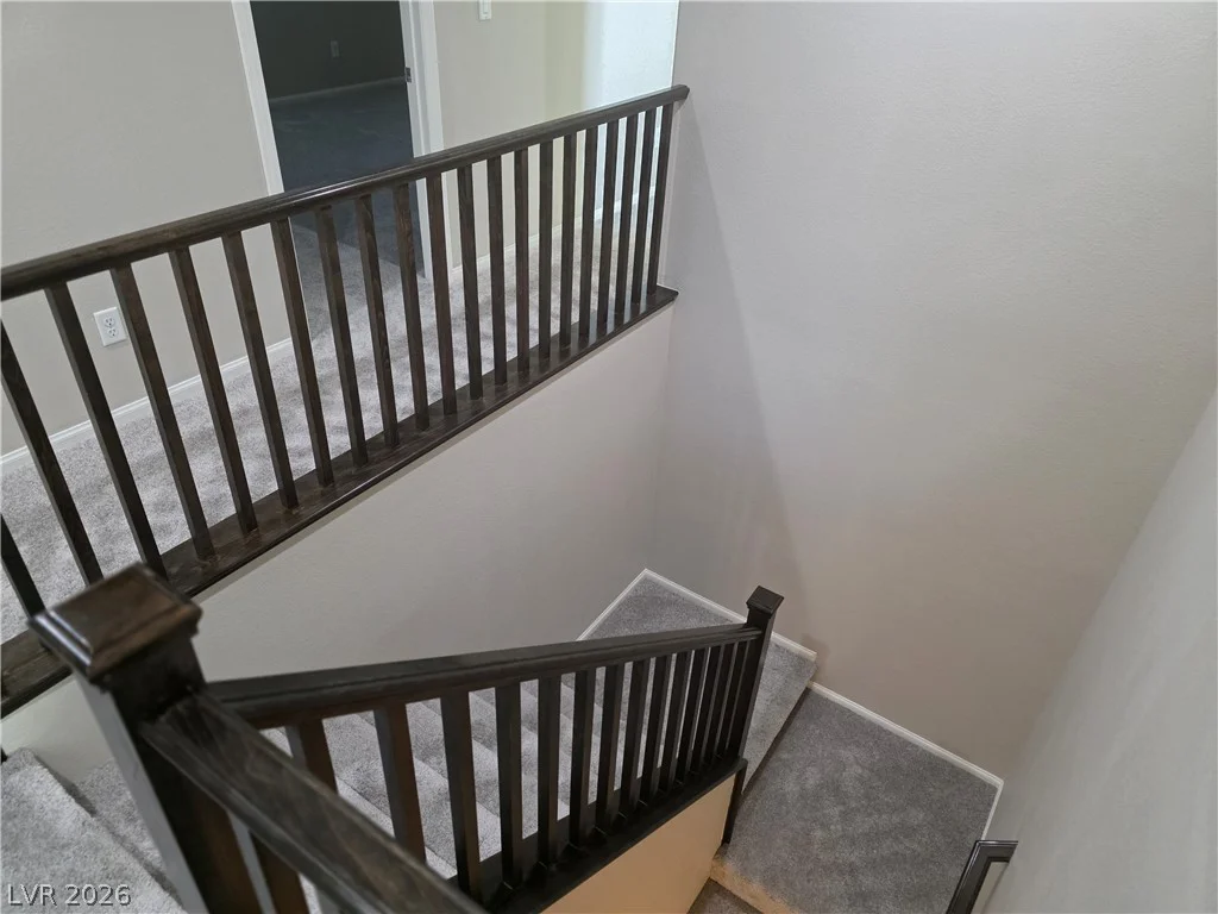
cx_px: 609
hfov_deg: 73.9
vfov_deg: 58.9
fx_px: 809
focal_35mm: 23
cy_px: 457
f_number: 1.7
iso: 1000
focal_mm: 6.3
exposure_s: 1/120
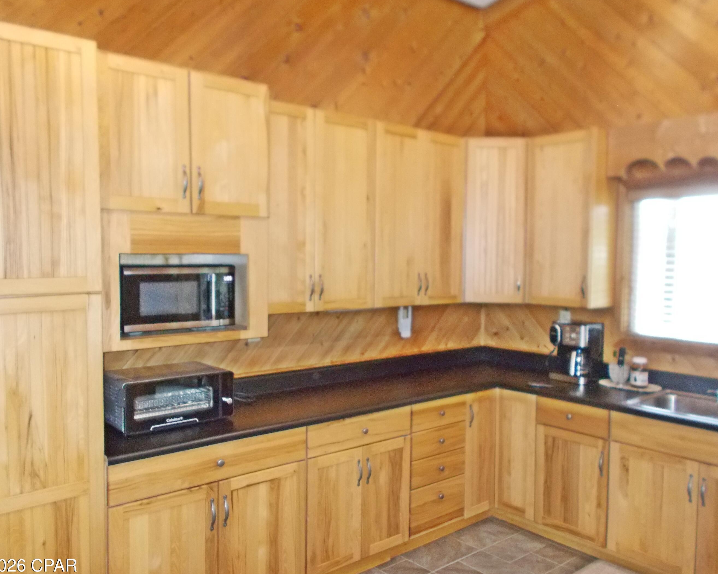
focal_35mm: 29
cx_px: 384
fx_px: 616
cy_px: 286
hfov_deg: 60.4
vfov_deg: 50.0
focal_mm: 4.6
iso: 400
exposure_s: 1/25
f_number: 3.2
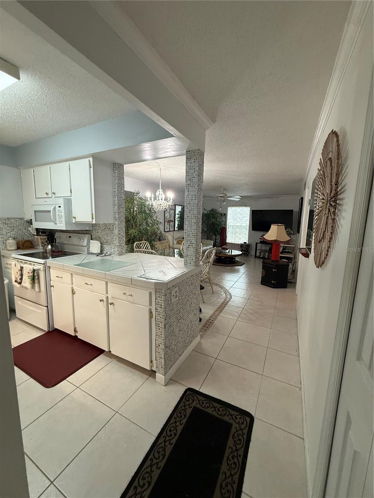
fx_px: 202
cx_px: 187
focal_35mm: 14
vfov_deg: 102.1
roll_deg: -2.2
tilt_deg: -7.6
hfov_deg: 85.7
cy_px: 249
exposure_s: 1/120
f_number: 2.2
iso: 320
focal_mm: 2.22
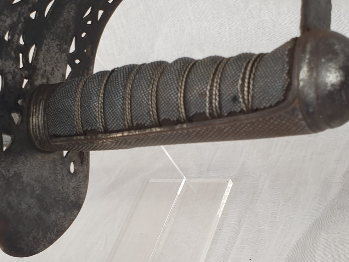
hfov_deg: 32.1
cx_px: 147
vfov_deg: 24.3
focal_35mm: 60
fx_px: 605
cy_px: 177
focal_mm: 4.3
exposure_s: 1/50
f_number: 2.4
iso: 50
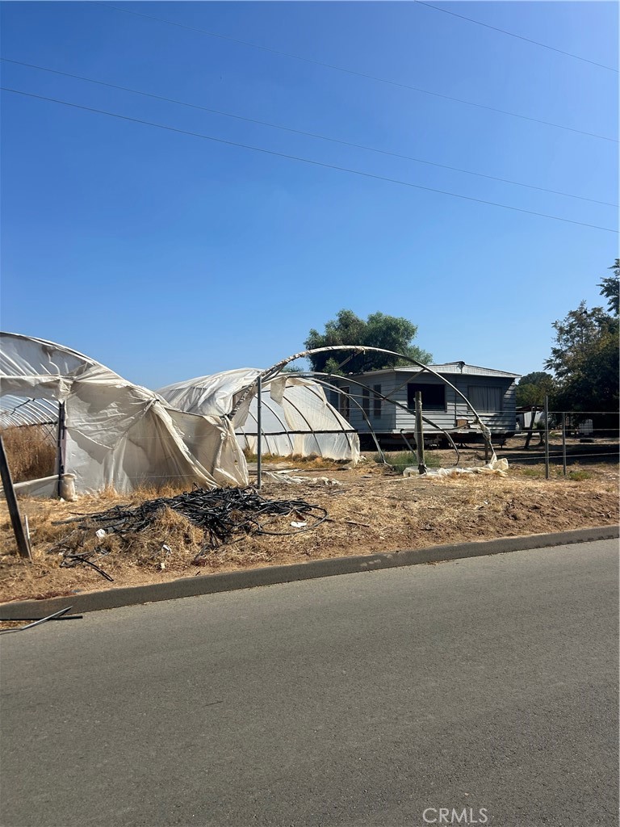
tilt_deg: -0.1
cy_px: 414
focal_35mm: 26
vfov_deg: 67.3
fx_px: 621
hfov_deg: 53.1
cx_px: 310
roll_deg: -2.5
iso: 50
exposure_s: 1/5076
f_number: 1.5
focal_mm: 5.7
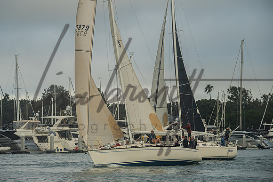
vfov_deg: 8.8
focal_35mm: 156
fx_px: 1181
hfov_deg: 13.2
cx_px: 125
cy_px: 96
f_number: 6.3
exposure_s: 1/125
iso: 250
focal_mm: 135
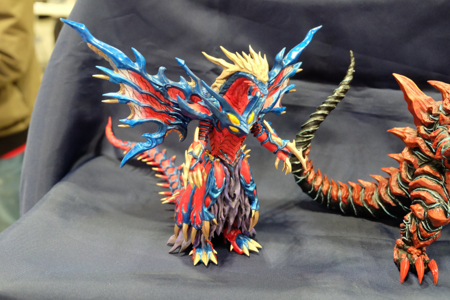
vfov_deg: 37.8
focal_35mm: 35
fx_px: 437
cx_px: 225
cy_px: 150
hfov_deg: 54.4
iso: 3200
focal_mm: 23.2
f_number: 4.2
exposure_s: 1/38
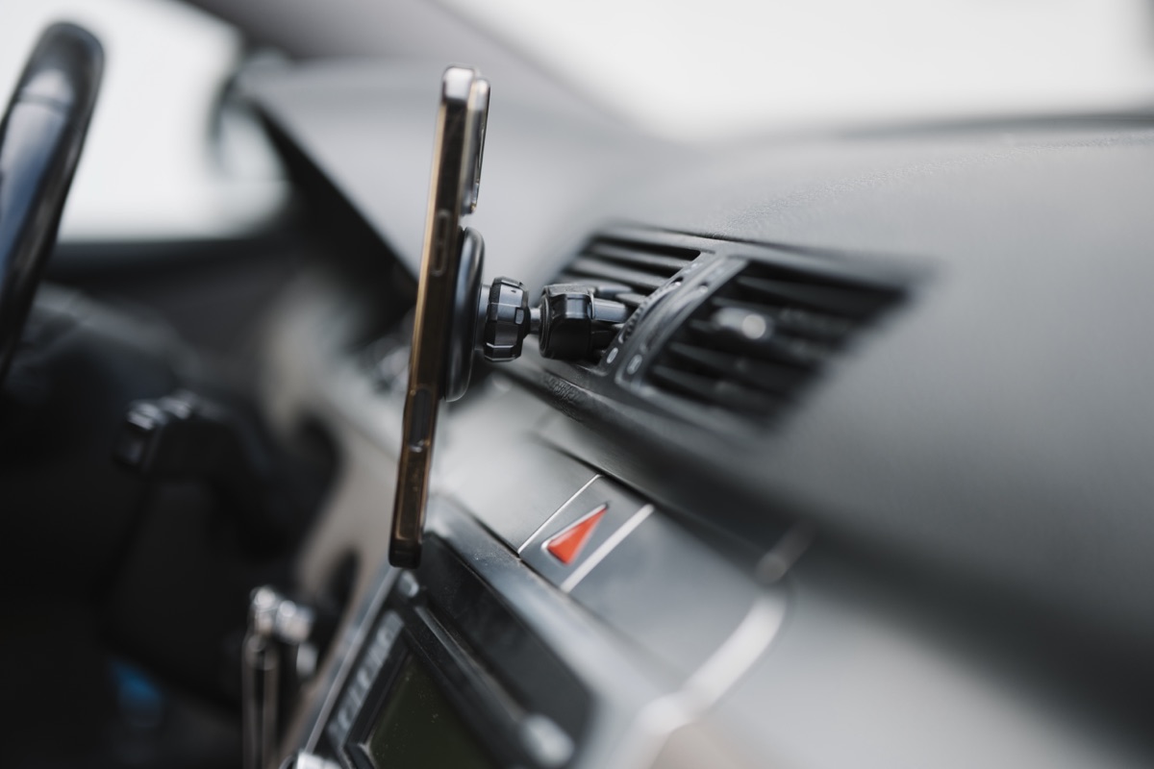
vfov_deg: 27.0
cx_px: 577
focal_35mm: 50
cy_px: 384
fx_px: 1603
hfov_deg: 39.6
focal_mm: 50
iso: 100
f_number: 1.2
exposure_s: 1/1000
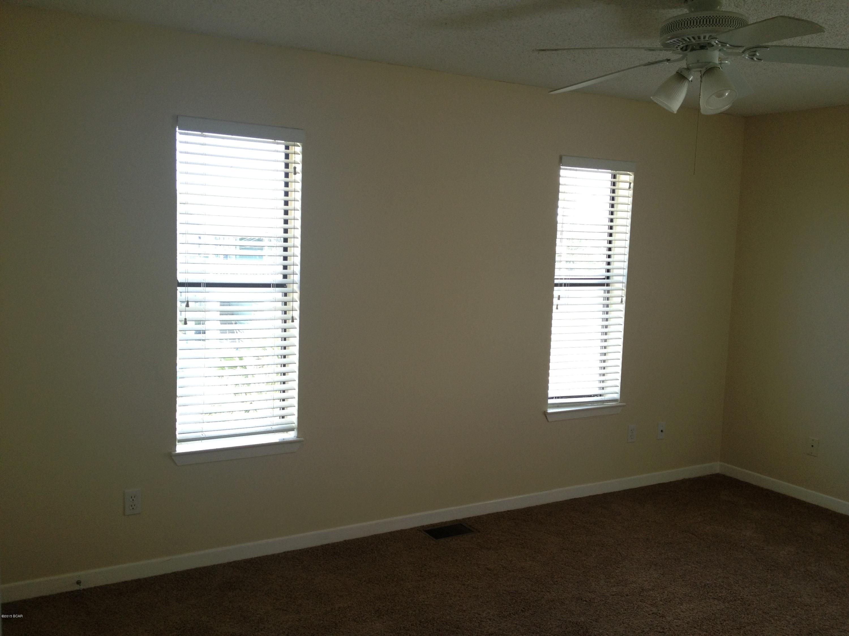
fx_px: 858
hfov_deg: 52.6
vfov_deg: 40.7
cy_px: 318
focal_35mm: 35
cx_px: 424
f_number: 2.4
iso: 80
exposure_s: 1/120
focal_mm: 4.28
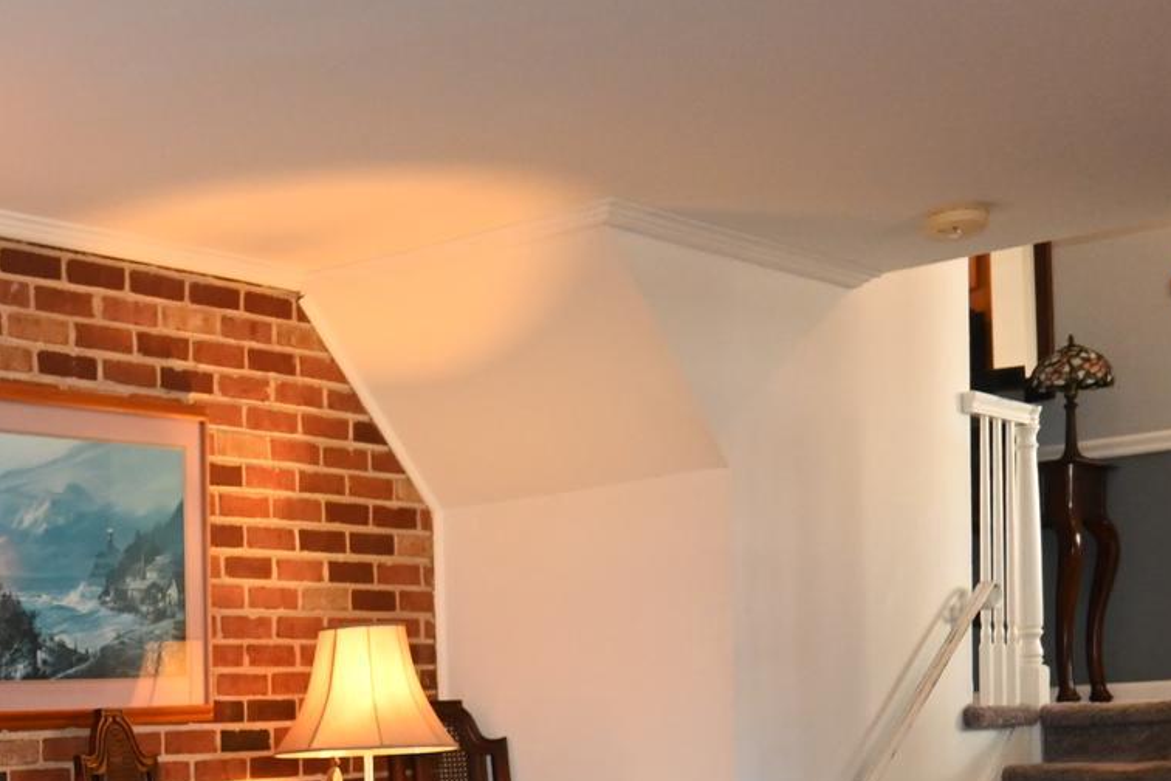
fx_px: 2114
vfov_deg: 19.8
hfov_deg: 27.6
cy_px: 906
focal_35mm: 65
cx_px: -200
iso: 1250
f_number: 3.5
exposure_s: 1/60
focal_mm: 16
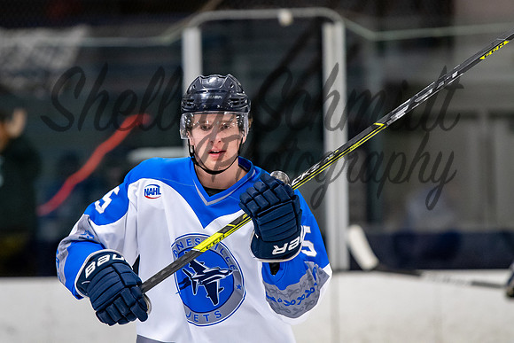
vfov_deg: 4.2
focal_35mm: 327
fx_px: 4669
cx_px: 234
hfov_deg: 6.3
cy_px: 156
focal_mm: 200
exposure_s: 1/800
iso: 2000
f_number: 3.2
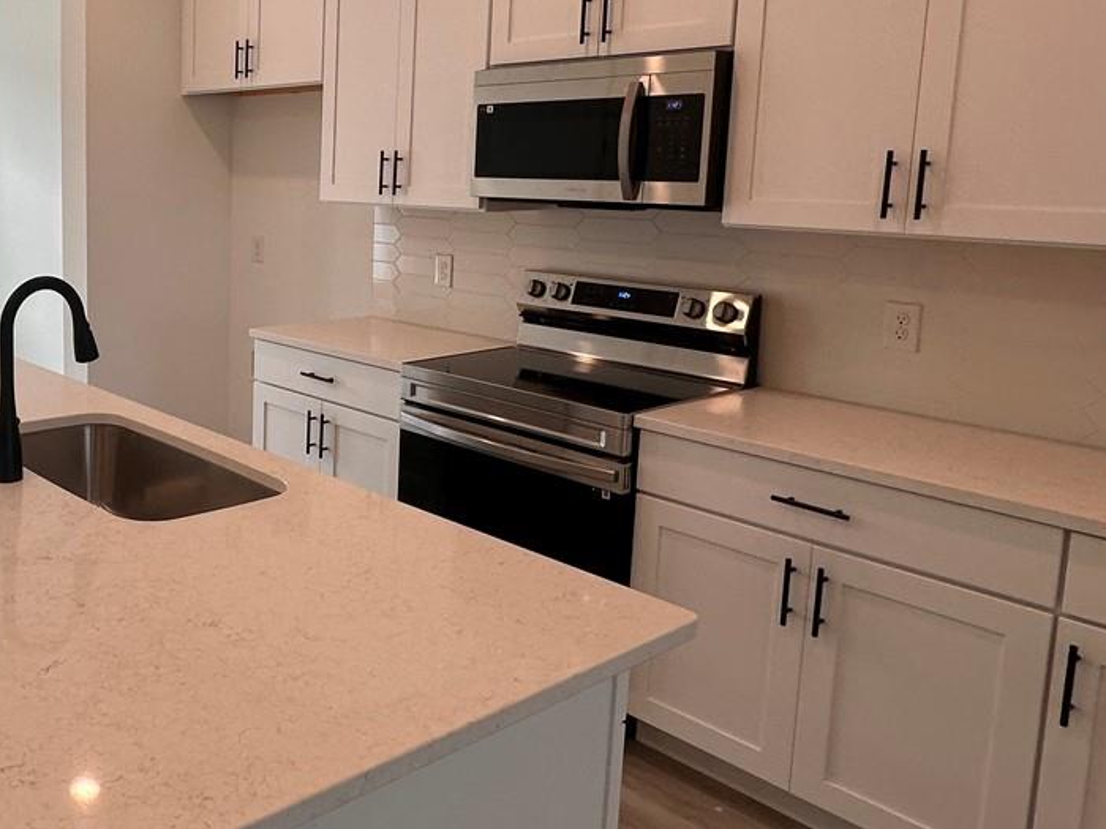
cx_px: 163
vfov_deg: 43.6
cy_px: 286
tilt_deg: -6.6
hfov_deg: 51.7
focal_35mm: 32
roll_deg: -1.1
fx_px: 1022
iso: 64
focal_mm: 2.22
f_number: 2.2
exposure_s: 1/120
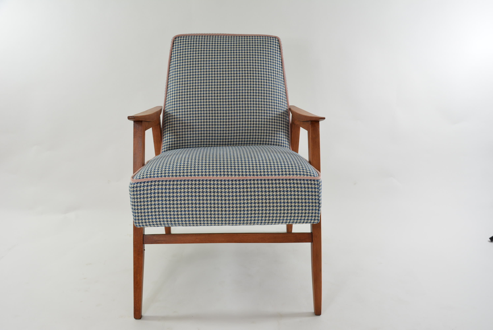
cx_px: 246
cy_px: 165
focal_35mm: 32
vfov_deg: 41.8
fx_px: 432
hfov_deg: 59.5
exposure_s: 1/60
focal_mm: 21
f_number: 5.6
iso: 400
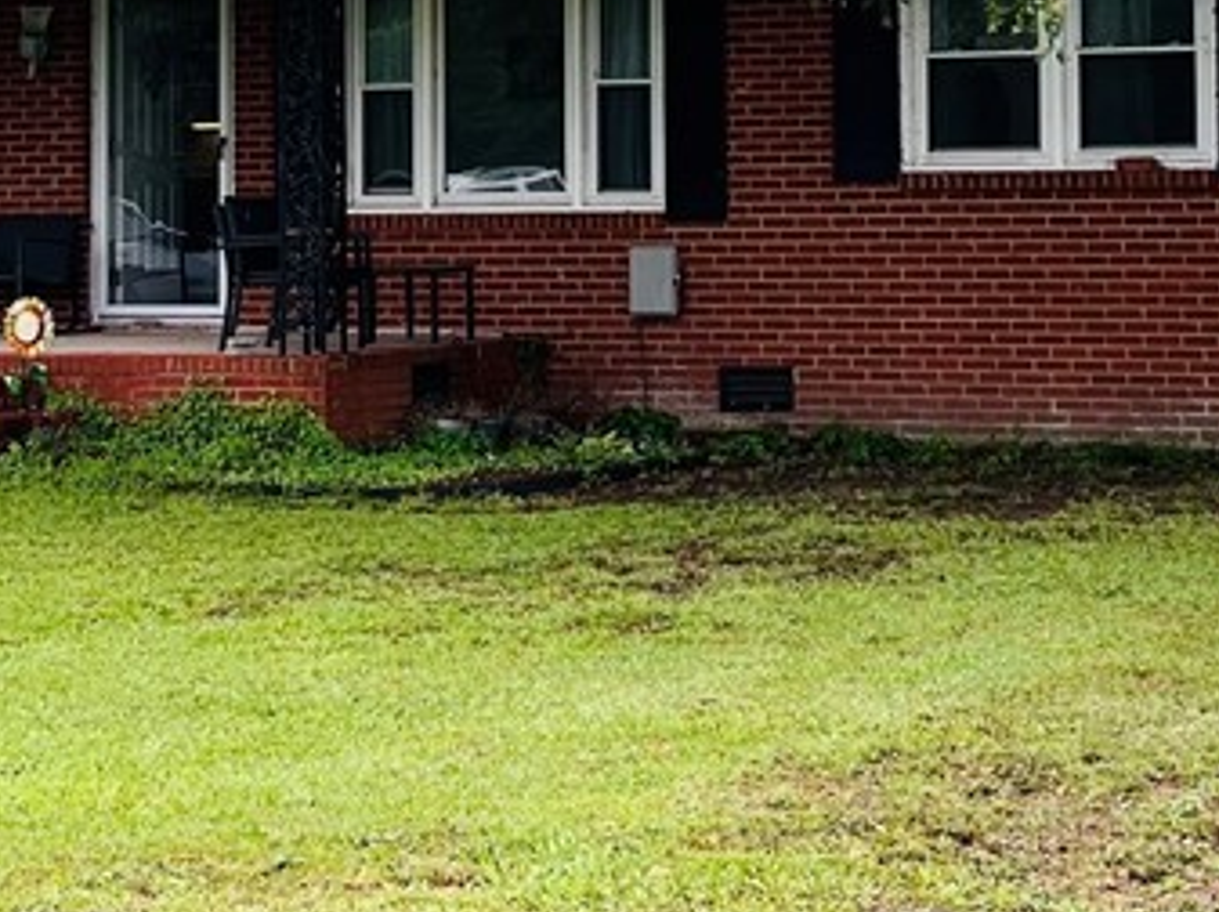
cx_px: 458
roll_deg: +0.5
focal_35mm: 79
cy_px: -5
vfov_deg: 18.1
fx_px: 2779
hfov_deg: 24.7
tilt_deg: +1.9
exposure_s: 1/523
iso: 50
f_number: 1.5
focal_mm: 5.7
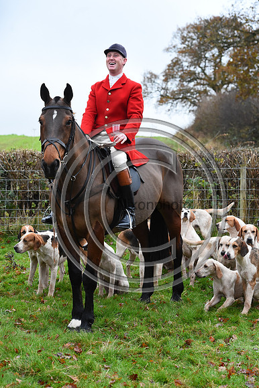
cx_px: 130
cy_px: 194
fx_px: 994
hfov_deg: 14.8
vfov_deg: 22.2
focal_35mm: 92
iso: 3200
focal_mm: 92
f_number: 5.6
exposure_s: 1/1000
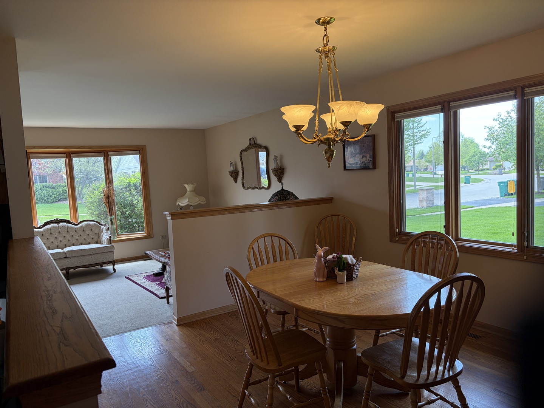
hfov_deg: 67.3
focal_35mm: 26
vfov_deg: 53.1
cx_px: 272
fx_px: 409
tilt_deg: -5.2
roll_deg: +3.3
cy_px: 204
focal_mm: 5.96
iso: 64
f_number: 1.6
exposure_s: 1/149
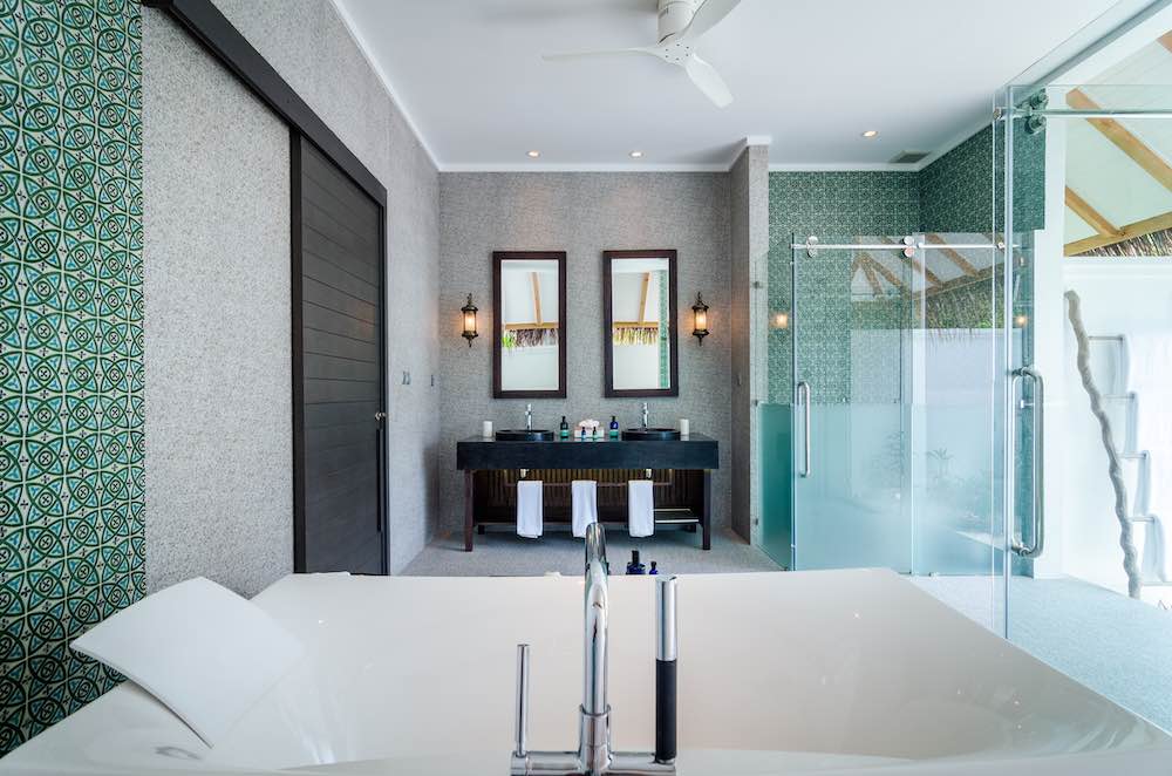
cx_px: 586
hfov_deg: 95.1
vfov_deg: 71.8
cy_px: 388
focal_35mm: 16
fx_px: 536
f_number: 5.6
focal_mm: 11
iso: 100
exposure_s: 1/125
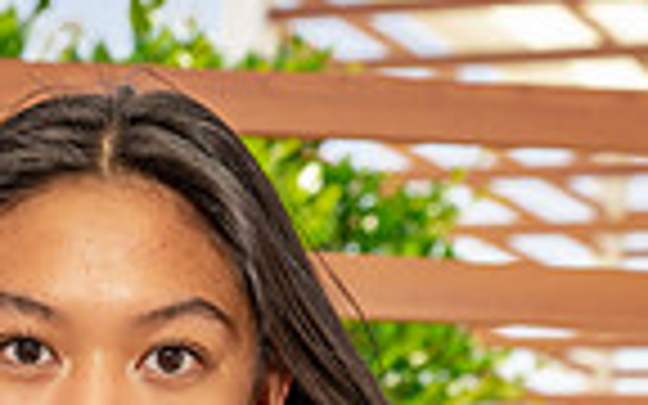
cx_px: 122
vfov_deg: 7.9
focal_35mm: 153
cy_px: 999
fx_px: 2702
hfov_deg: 13.6
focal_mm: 48
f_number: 5.6
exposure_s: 1/125
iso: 100
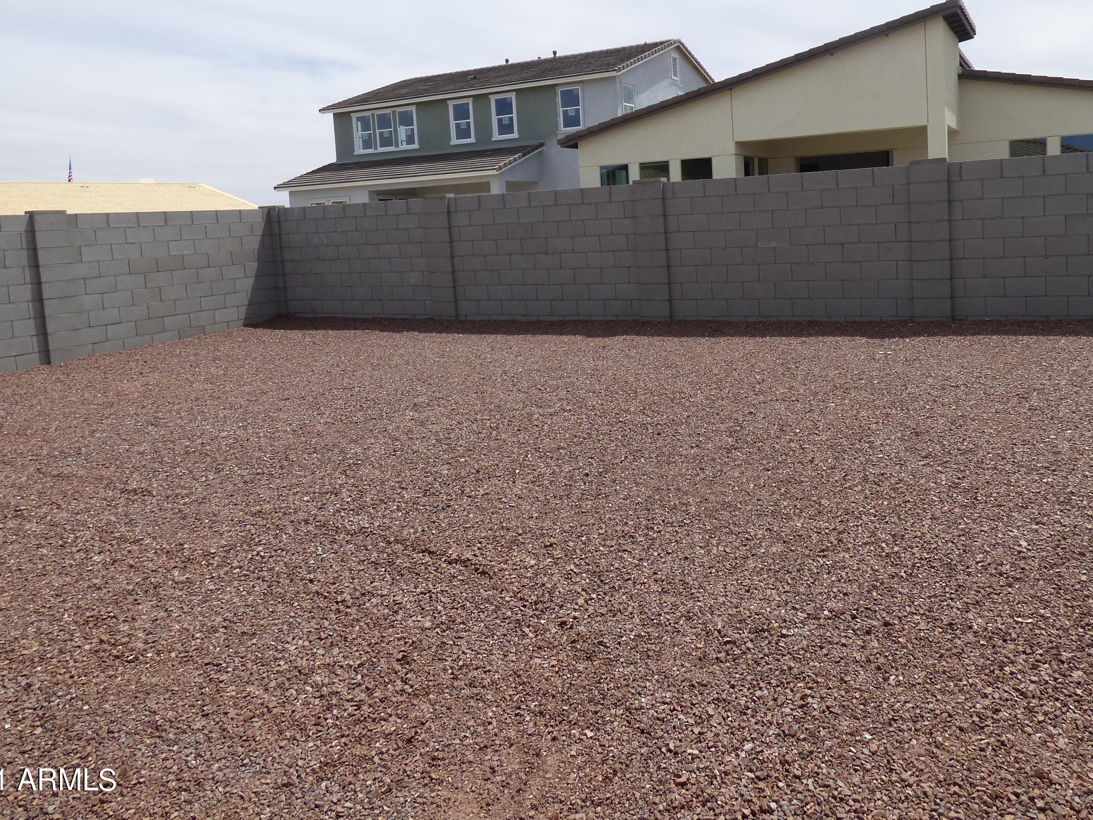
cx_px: 653
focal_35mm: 26
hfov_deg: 66.7
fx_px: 821
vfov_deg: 52.3
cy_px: 293
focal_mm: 3.58
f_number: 3.5
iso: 100
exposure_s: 1/1600
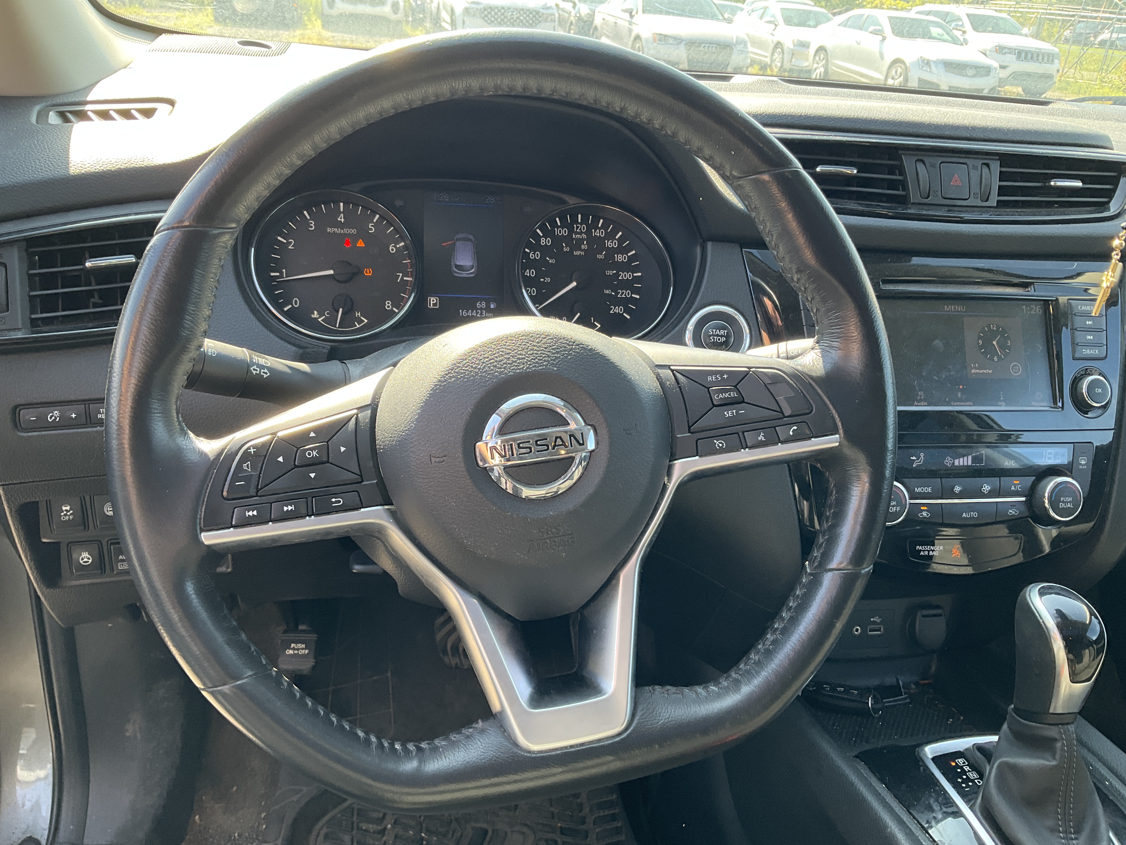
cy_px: 422
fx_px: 943
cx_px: 563
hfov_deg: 61.7
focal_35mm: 29
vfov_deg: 48.2
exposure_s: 1/122
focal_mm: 3
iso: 50
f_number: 1.8
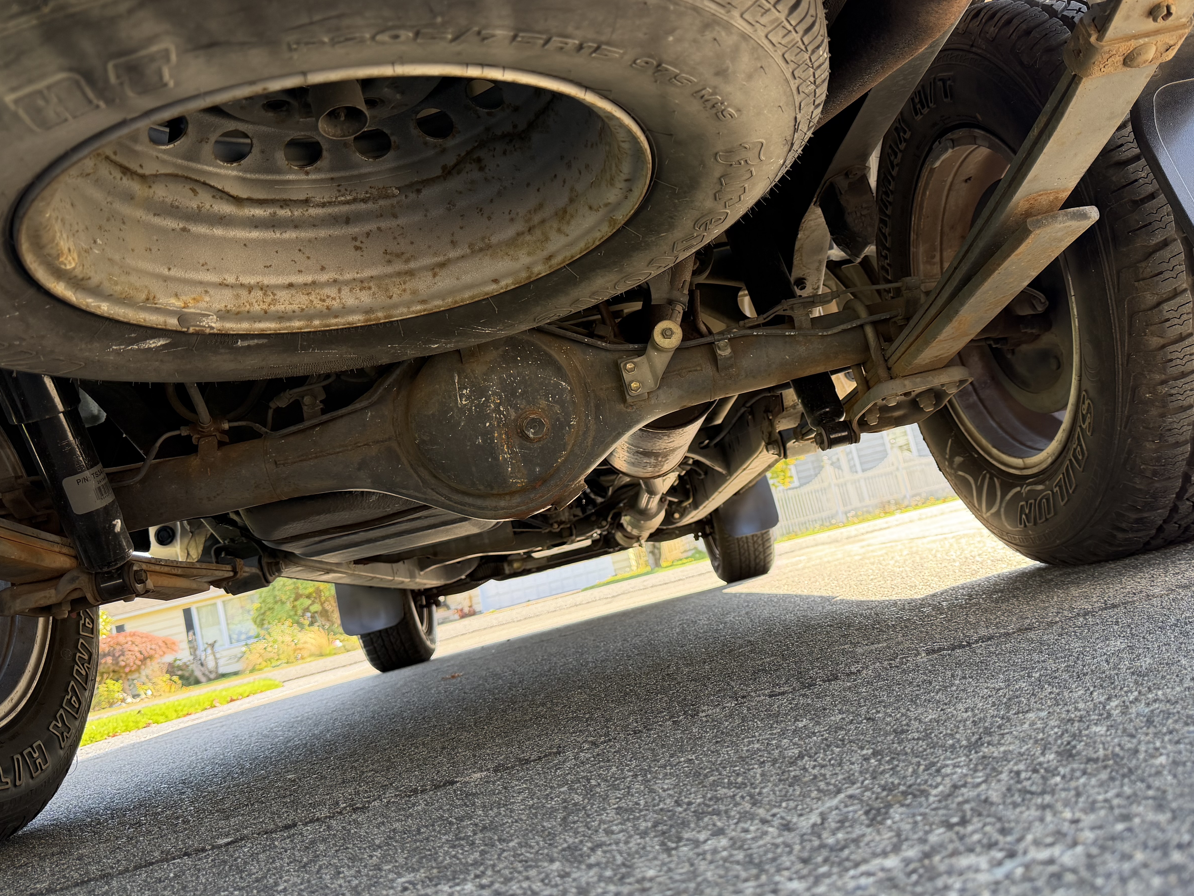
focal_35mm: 29
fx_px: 1000
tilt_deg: +6.5
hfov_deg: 61.4
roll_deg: +14.1
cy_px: 423
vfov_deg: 48.2
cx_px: 679
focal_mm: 6.76
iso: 125
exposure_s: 1/214
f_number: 1.78
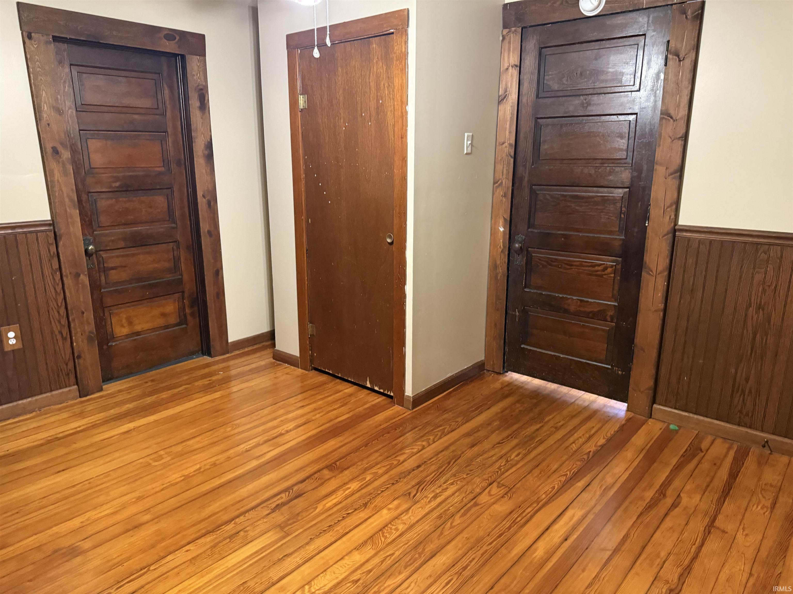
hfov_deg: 71.6
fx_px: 550
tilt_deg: -15.0
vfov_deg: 56.8
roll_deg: -0.2
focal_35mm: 24
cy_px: 297
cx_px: 396
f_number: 1.78
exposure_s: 1/40
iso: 800
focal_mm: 6.76
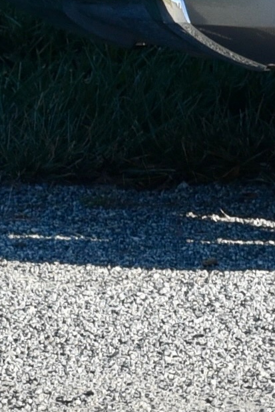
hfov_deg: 1.4
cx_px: 1795
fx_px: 11349
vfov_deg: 2.1
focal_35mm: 990
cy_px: -375
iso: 200
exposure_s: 1/320
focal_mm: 102
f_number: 9
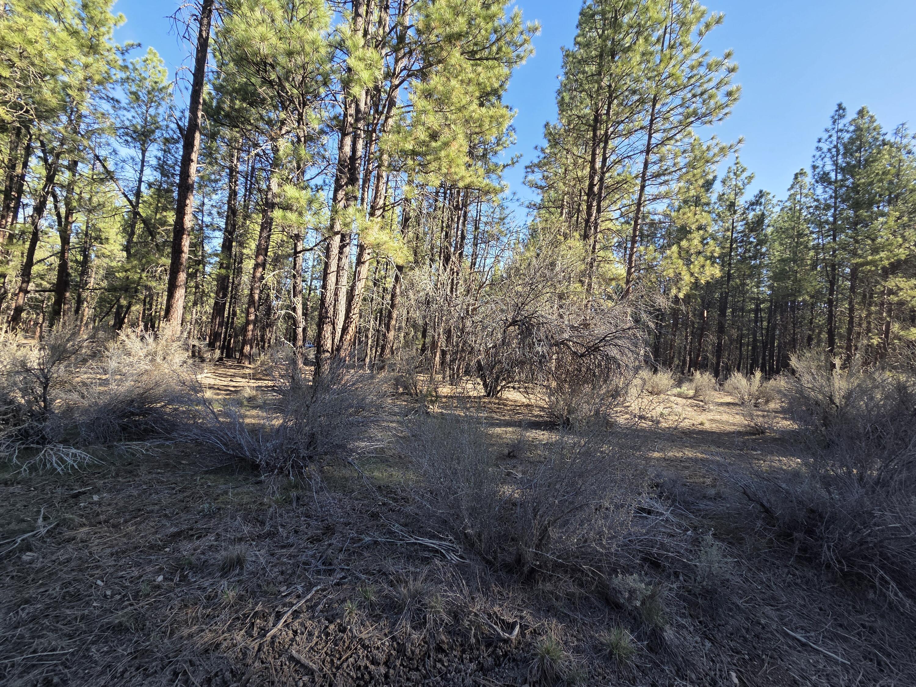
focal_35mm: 13
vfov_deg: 89.9
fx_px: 344
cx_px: 458
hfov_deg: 106.2
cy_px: 344
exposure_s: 1/378
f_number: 2.2
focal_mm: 2.2
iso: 50
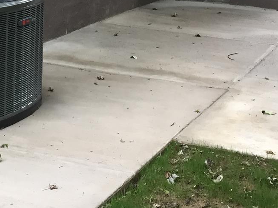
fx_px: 730
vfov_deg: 15.4
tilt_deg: -3.7
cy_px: -67
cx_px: 89
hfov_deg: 21.5
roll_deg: -1.1
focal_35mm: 91
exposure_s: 1/40
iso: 32
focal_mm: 4.15
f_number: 2.2
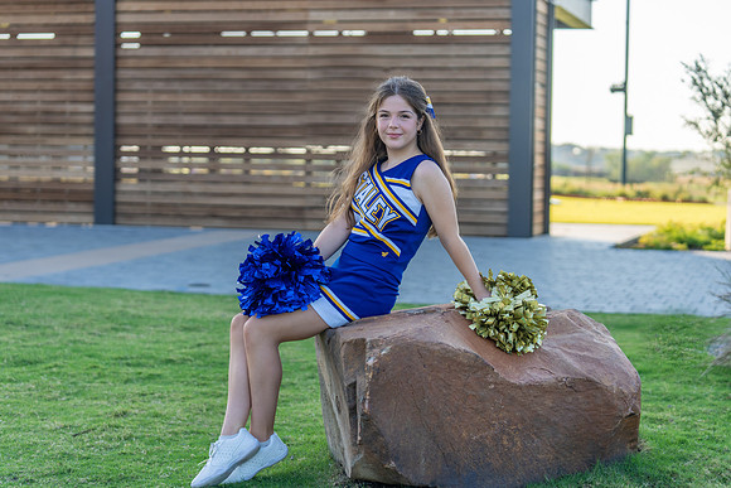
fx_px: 1463
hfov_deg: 28.1
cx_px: 366
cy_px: 244
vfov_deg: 18.9
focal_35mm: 72
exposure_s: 1/400
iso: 100
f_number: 3.2
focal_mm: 70
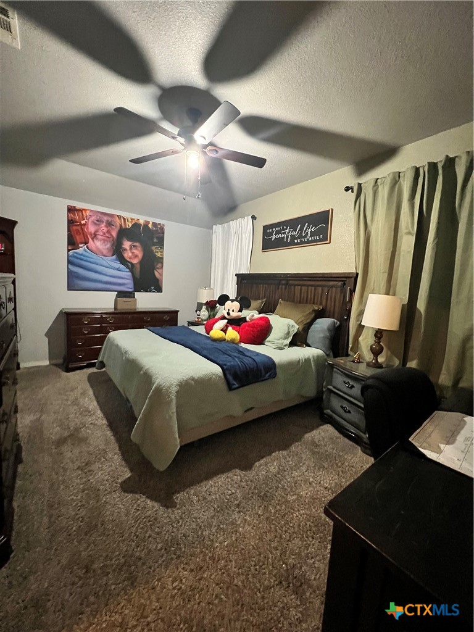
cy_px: 316
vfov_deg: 106.2
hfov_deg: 89.9
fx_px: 237
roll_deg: -2.8
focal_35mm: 13
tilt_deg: -7.2
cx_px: 237
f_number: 1.8
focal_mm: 1.57
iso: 1000
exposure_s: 1/40
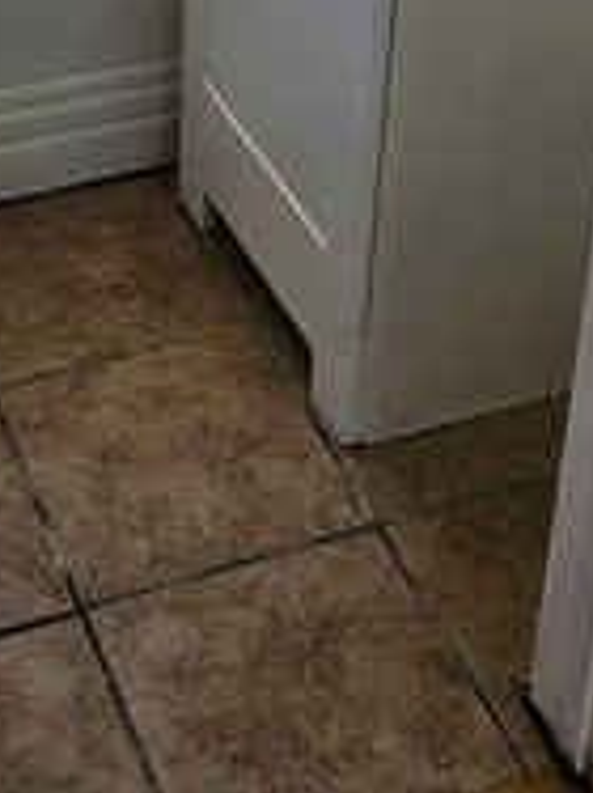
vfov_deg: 22.0
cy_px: -163
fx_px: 1875
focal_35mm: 82
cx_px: 110
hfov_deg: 17.8
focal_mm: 5.4
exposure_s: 1/120
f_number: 1.8
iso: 64
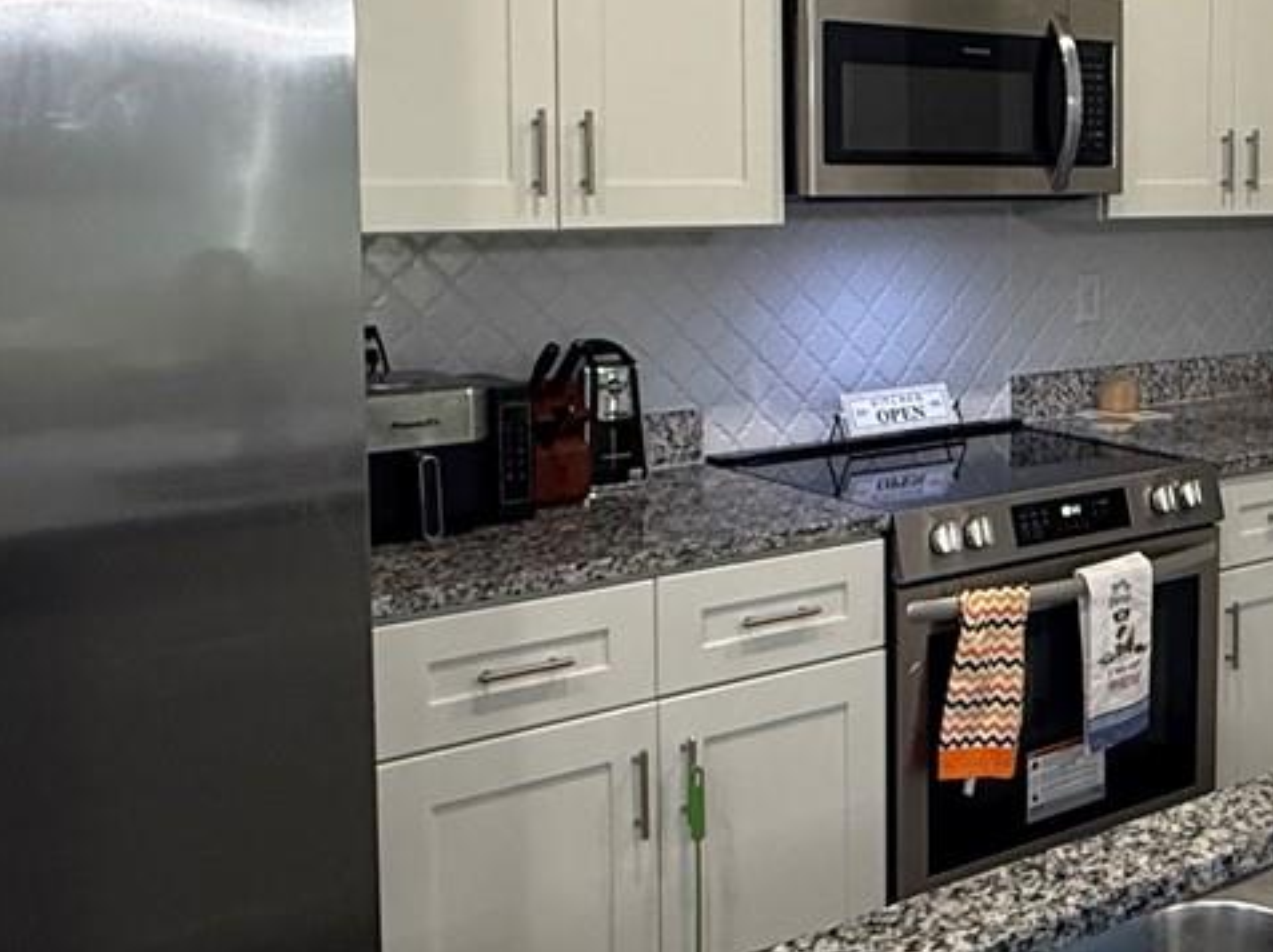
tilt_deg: -4.1
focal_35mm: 47
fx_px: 1727
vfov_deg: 30.5
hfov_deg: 37.8
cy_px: 296
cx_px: 1140
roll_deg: -0.8
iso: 250
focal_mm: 2.22
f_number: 2.2
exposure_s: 1/120
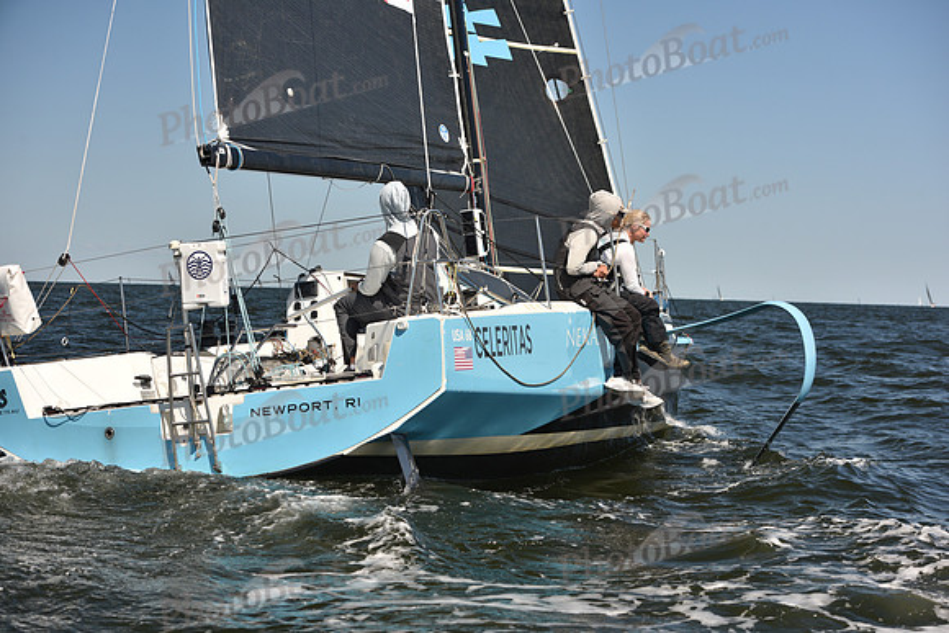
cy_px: 316
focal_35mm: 70
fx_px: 1846
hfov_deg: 28.8
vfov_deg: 19.5
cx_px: 474
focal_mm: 70
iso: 250
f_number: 5
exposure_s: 1/800
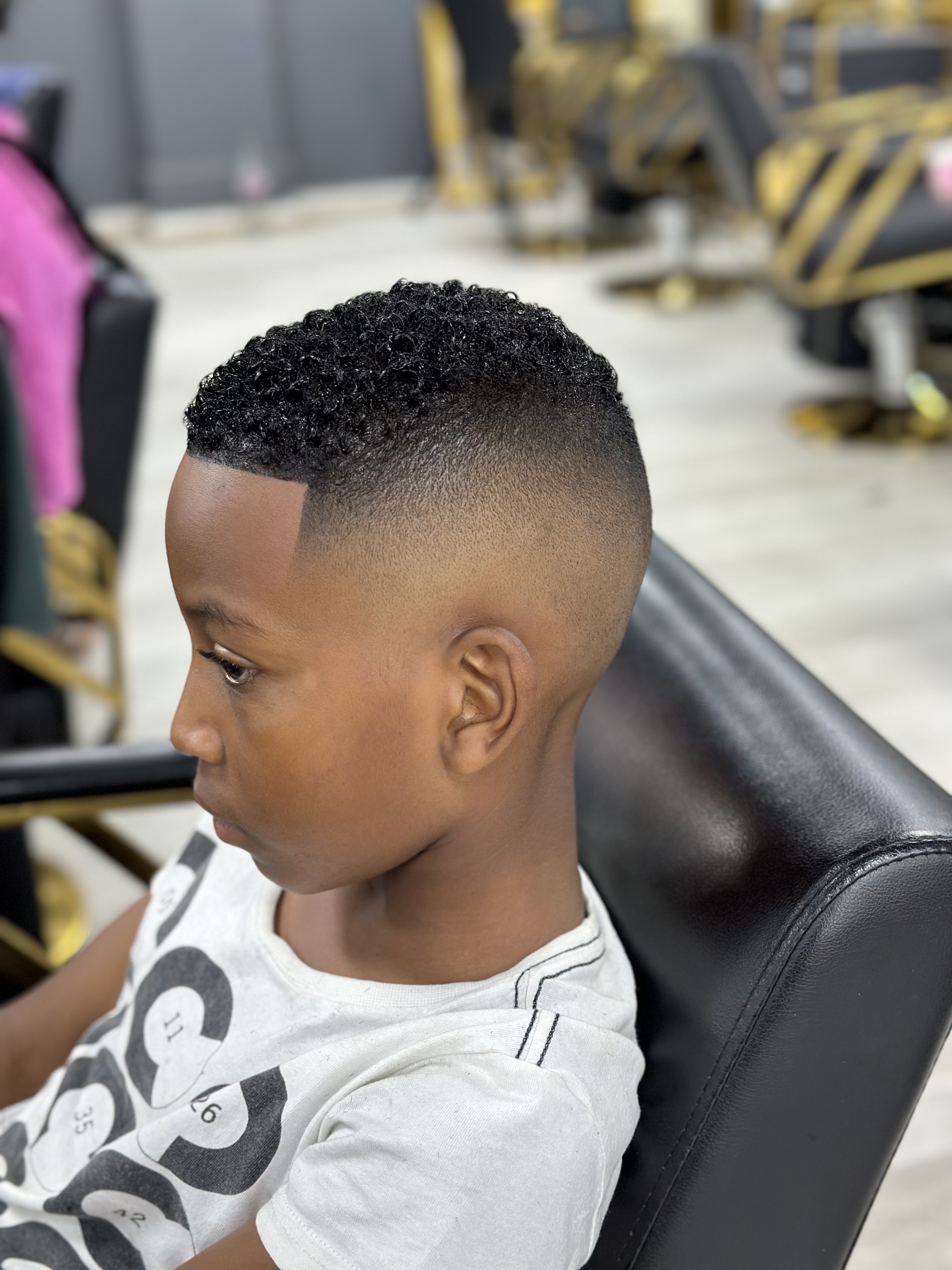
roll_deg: +3.7
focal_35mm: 48
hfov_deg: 30.3
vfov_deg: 39.7
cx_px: 476
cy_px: 635
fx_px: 1760
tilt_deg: -23.3
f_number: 1.78
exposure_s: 1/50
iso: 250
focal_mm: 6.86
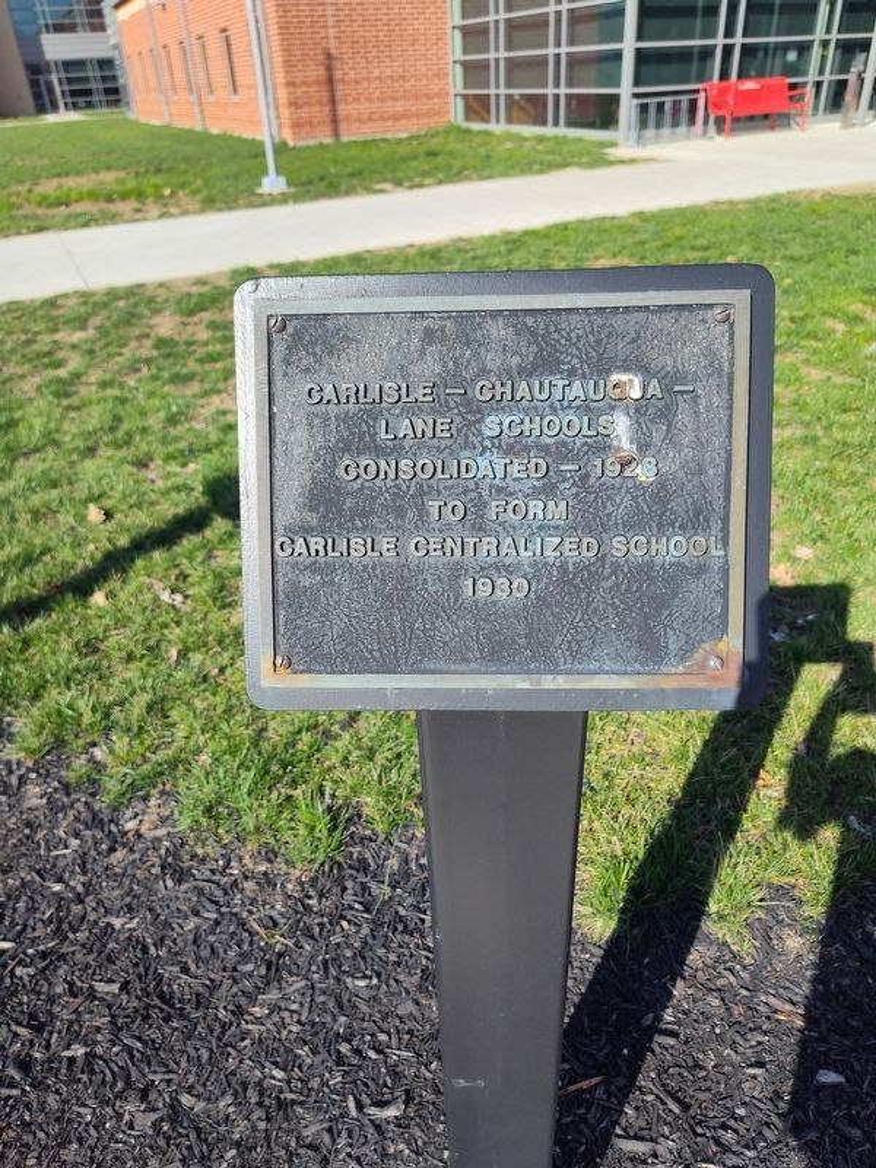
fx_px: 776
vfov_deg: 73.9
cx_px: 438
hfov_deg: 58.9
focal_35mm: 23
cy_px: 584
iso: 100
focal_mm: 5.56
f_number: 1.8
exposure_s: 1/1105
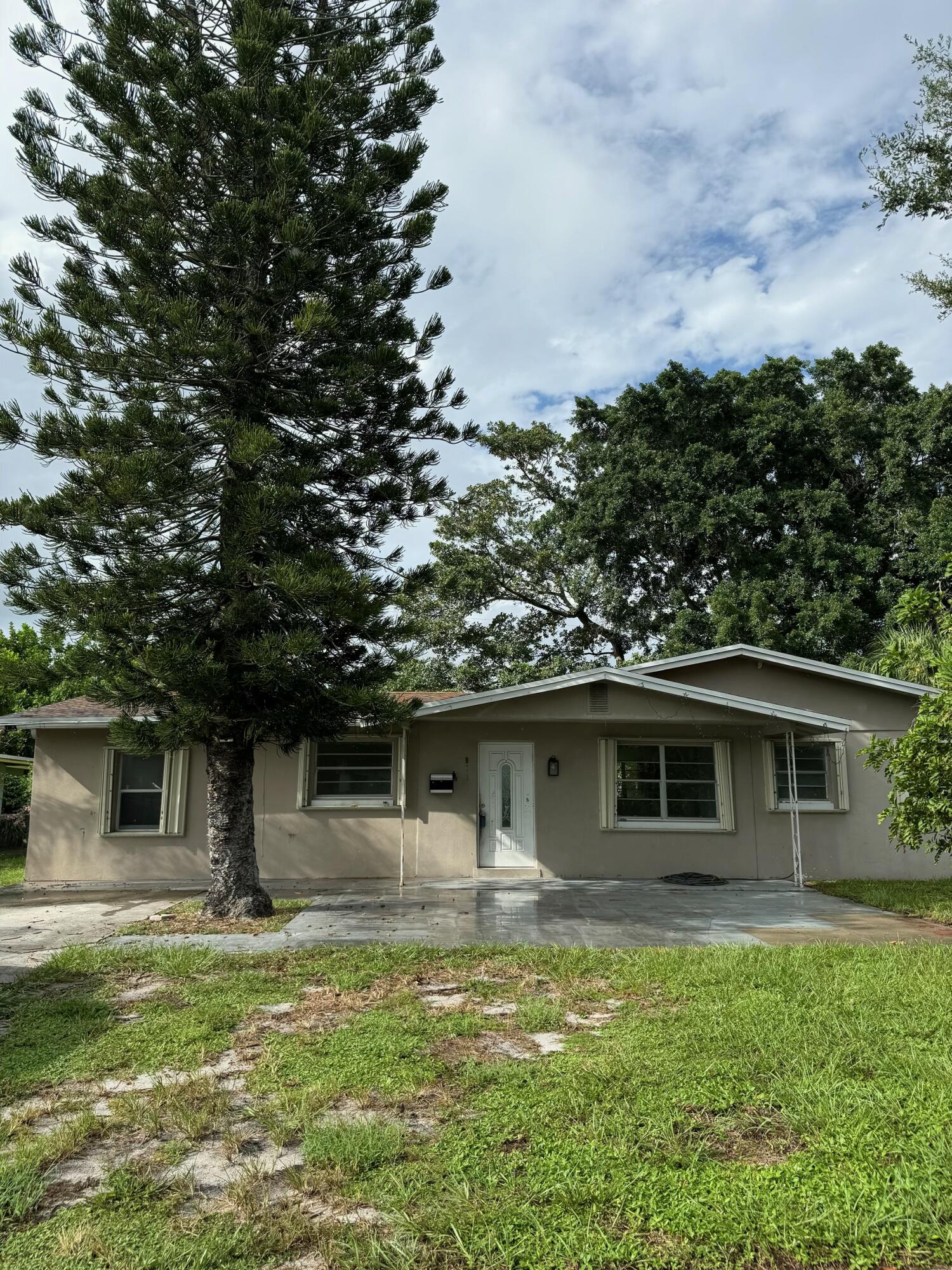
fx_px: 880
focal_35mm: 24
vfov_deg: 71.6
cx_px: 476
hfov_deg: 56.8
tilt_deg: +10.5
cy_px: 635
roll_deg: -0.9
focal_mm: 6.76
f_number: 1.78
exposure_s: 1/4405
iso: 80
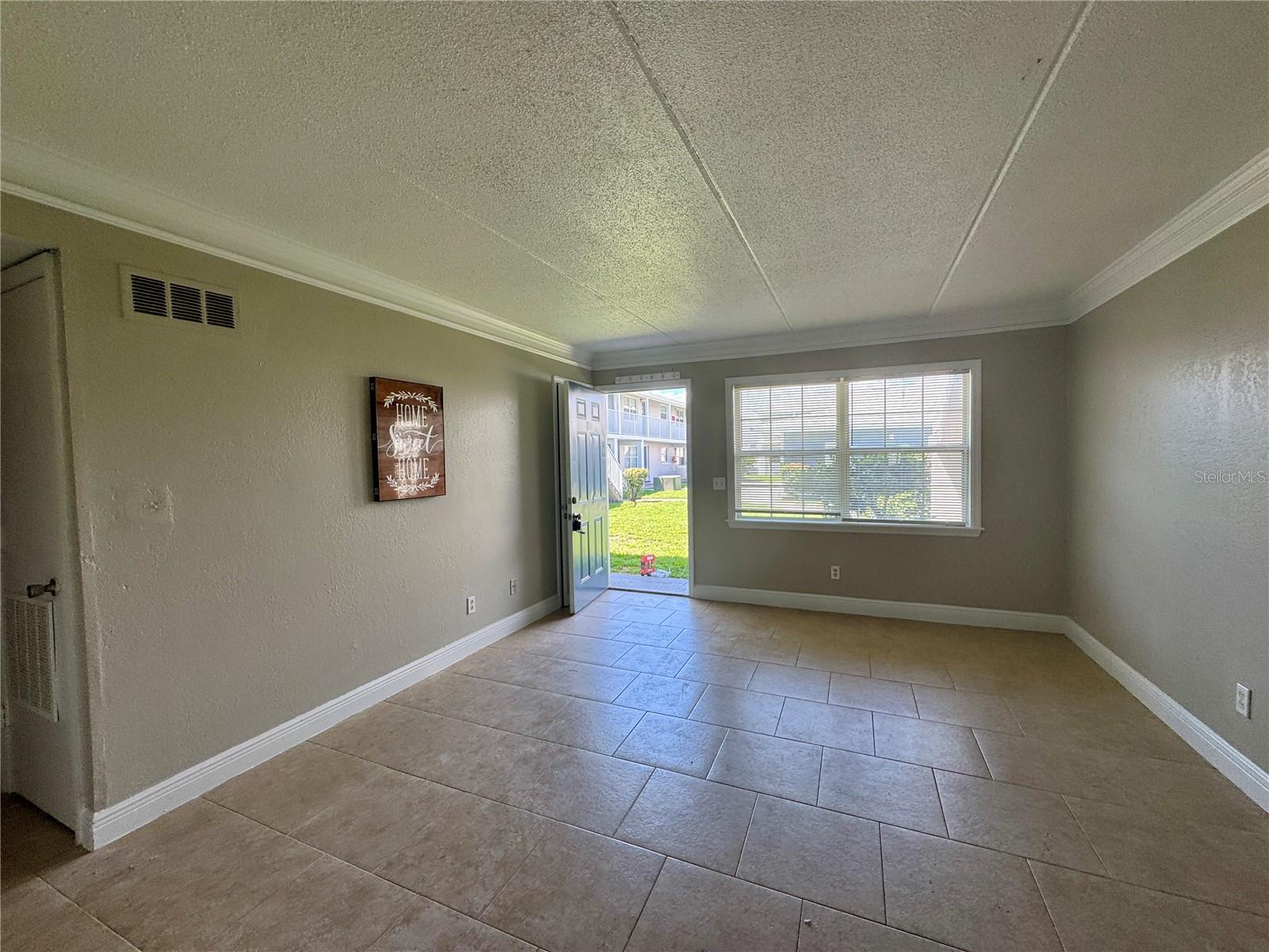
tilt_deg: -2.0
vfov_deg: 85.7
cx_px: 634
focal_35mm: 14
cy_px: 476
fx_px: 513
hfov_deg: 102.1
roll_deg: +0.2
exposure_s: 1/136
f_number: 2.2
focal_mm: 2.22
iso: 40
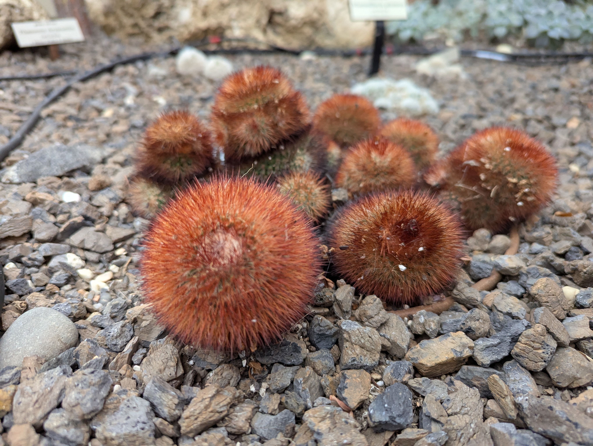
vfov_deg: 56.9
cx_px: 296
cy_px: 223
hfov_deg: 71.5
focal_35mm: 24
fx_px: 412
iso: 449
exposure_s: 1/127
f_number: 1.85
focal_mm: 6.81
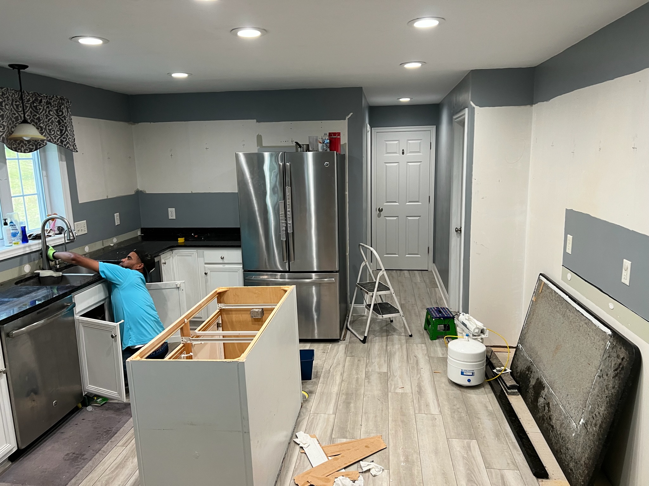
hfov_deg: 67.3
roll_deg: +2.4
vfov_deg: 53.1
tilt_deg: -10.7
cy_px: 243
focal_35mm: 26
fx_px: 487
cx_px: 324
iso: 80
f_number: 1.5
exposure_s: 1/62
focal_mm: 5.7
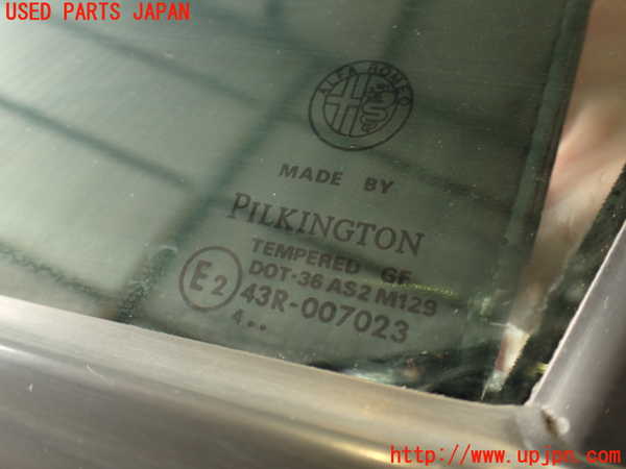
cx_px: 313
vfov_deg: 44.2
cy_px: 234
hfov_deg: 56.8
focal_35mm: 32
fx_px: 579
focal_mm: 5.79
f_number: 2.4
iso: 200
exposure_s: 1/30
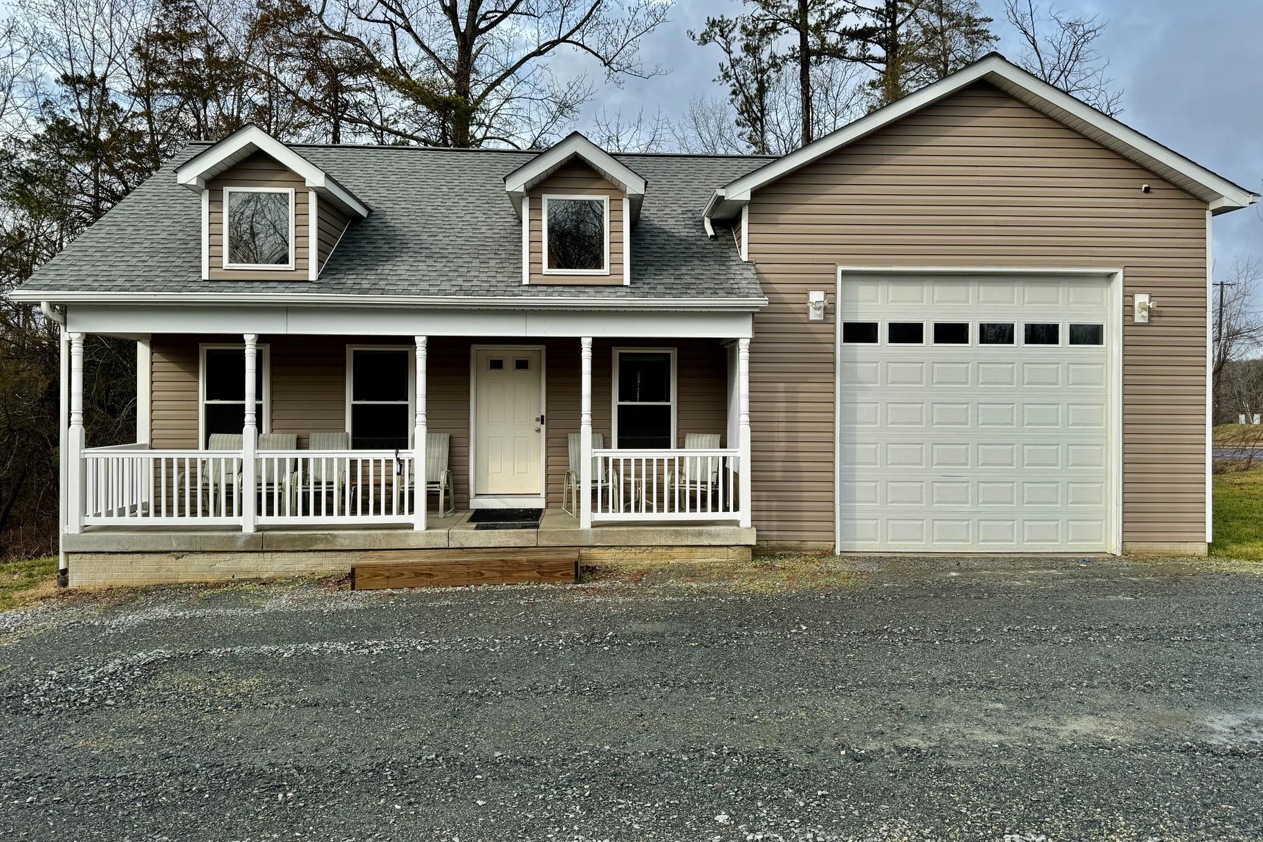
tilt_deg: -0.8
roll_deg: -1.1
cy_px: 387
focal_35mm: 28
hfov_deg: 65.5
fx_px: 982
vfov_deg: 46.3
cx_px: 655
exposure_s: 1/2041
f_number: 1.78
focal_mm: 6.86
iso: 80
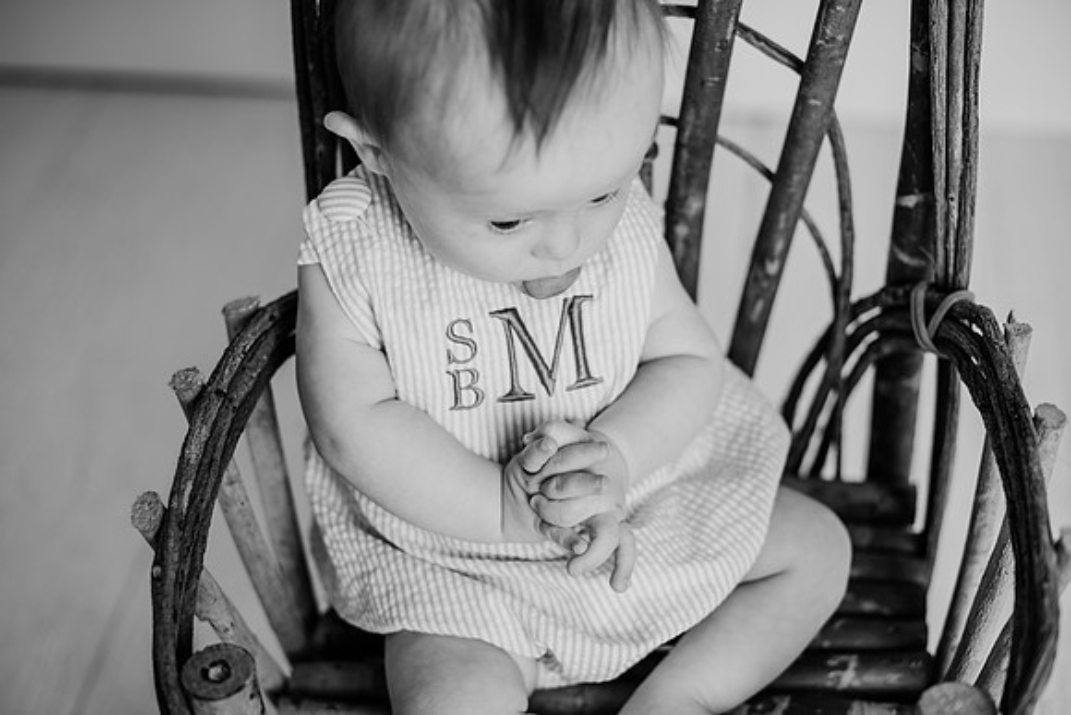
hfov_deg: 39.6
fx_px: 1488
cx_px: 536
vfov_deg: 27.0
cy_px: 358
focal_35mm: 50
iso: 100
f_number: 2.5
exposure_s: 1/160
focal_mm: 50
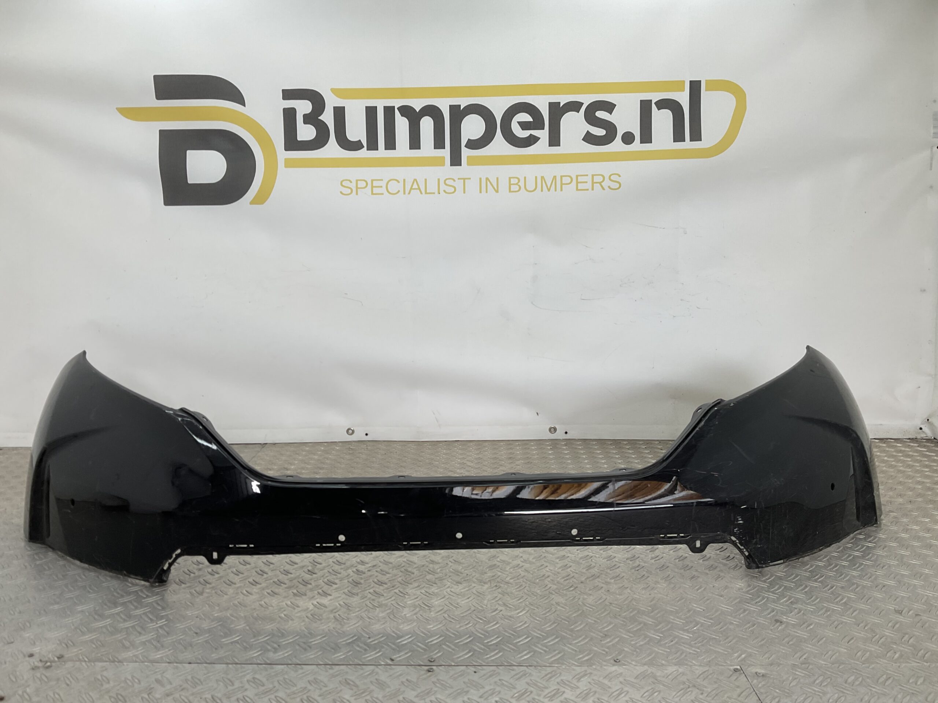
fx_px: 786
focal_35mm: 29
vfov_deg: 48.2
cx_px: 469
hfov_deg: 61.7
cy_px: 352
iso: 16
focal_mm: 3
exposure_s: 1/167
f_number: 1.8
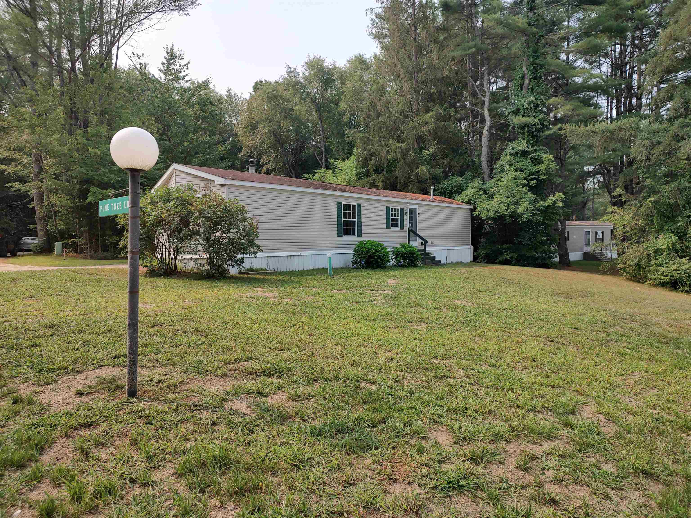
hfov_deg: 71.6
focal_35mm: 24
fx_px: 479
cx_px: 346
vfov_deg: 56.8
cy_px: 259
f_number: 1.9
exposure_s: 1/577
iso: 100
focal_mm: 5.88
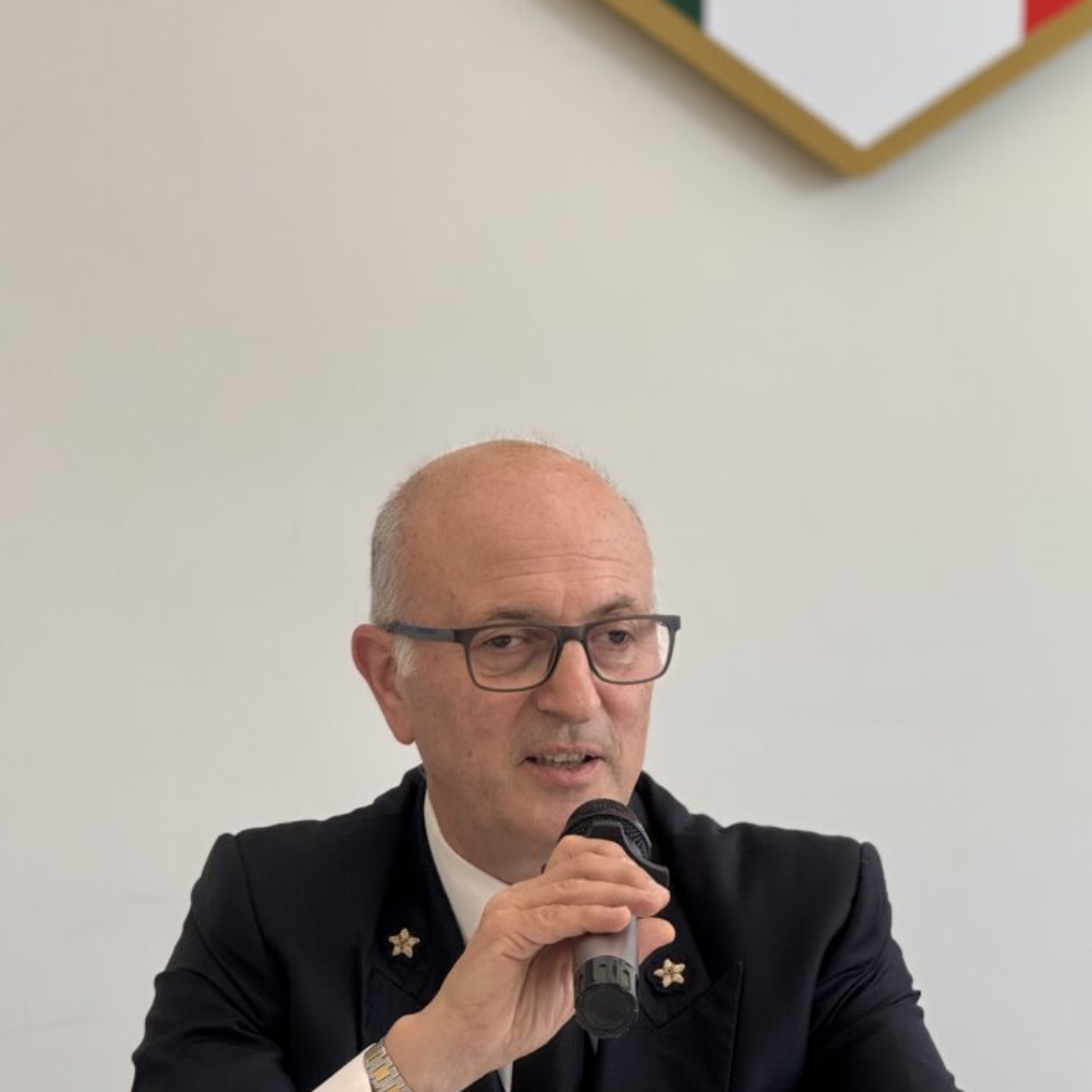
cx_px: 552
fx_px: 5211
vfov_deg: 12.0
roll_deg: -1.2
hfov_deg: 12.0
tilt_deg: +0.7
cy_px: 707
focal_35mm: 146
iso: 125
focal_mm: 15.66
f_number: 2.8
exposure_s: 1/100
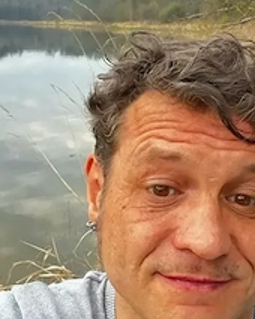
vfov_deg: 34.2
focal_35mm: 55
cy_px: 163
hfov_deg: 27.5
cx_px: 162
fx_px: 520
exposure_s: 1/114
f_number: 2.2
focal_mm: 2.71
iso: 100
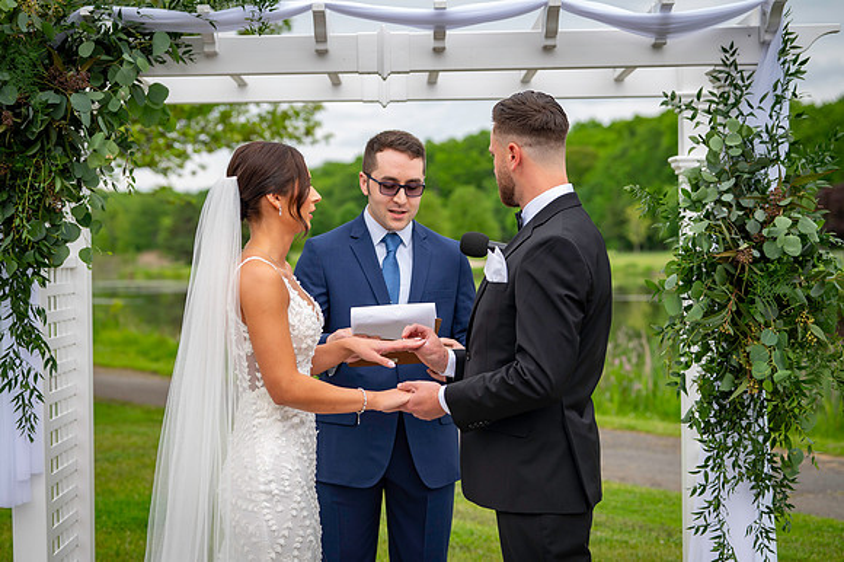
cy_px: 281
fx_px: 1640
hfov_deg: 28.9
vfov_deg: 19.4
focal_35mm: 70
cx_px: 422
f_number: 4
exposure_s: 1/1250
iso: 400
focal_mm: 70
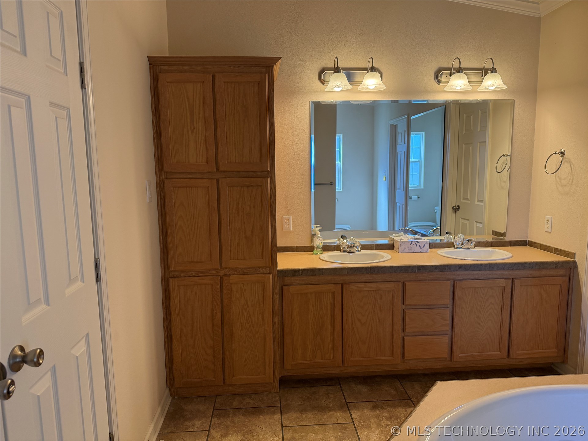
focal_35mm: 24
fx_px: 408
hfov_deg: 71.6
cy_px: 220
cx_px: 294
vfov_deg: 56.8
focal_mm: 6.76
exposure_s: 1/155
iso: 200
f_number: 1.78
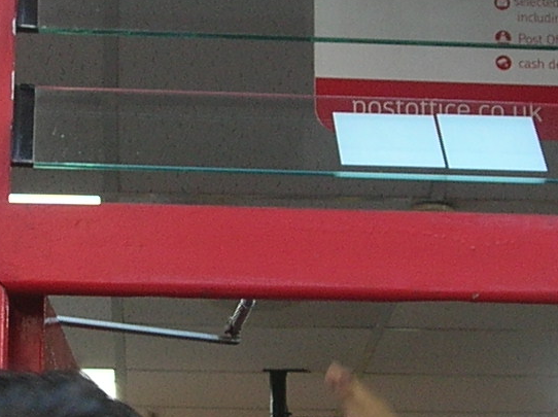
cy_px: 307
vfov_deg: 9.7
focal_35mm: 152
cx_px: 260
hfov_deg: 13.0
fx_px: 2447
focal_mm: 6
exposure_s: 1/30.4
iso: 50
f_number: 2.7
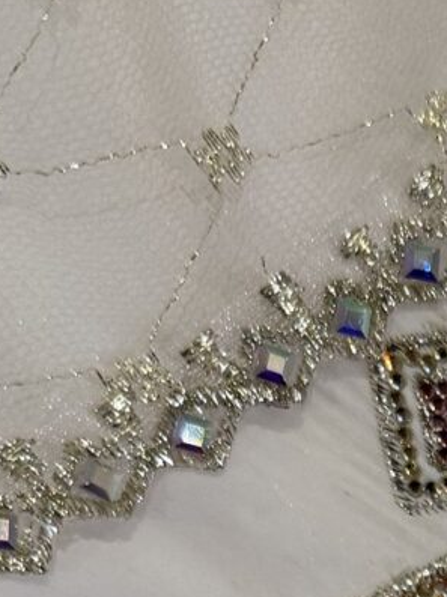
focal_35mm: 113
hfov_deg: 12.2
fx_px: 1949
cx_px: 756
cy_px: 1001
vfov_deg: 15.5
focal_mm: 6.76
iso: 160
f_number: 1.78
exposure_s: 1/50
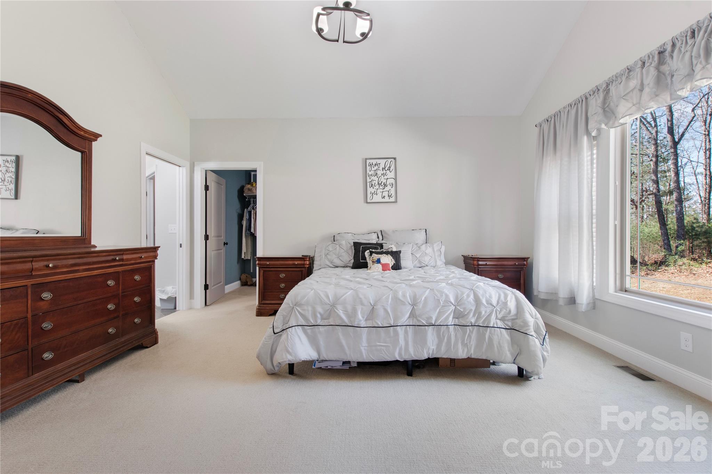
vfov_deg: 77.3
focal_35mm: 15
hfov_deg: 100.4
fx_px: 297
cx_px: 356
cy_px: 237
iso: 400
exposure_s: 1/1.25
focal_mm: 10
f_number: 8
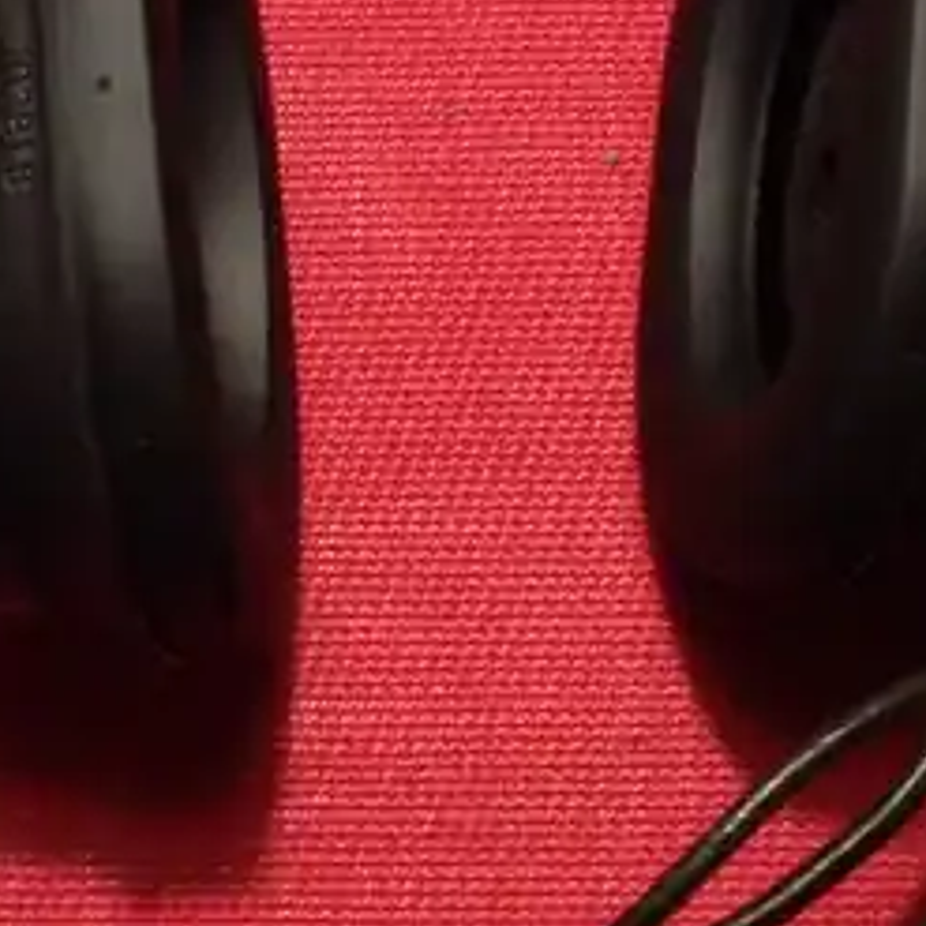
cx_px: 214
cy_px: 304
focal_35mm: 125
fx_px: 3783
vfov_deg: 13.9
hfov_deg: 13.9
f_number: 2.4
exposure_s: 1/15
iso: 200
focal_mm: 4.28
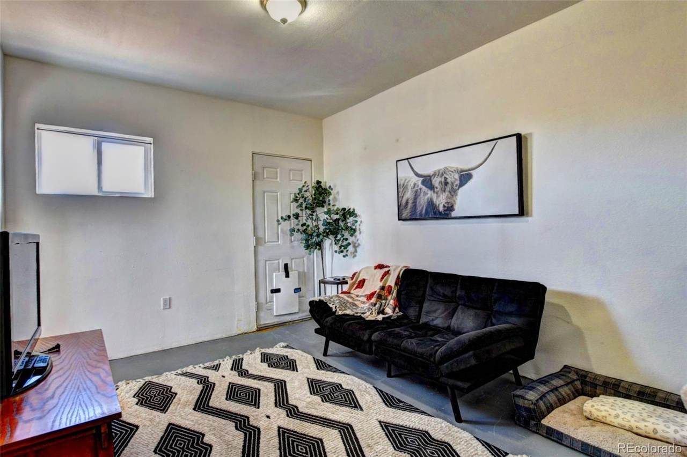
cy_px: 228
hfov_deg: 100.4
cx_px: 344
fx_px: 286
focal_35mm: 15
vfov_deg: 77.3
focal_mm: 10
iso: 250
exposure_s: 1/10
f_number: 7.1
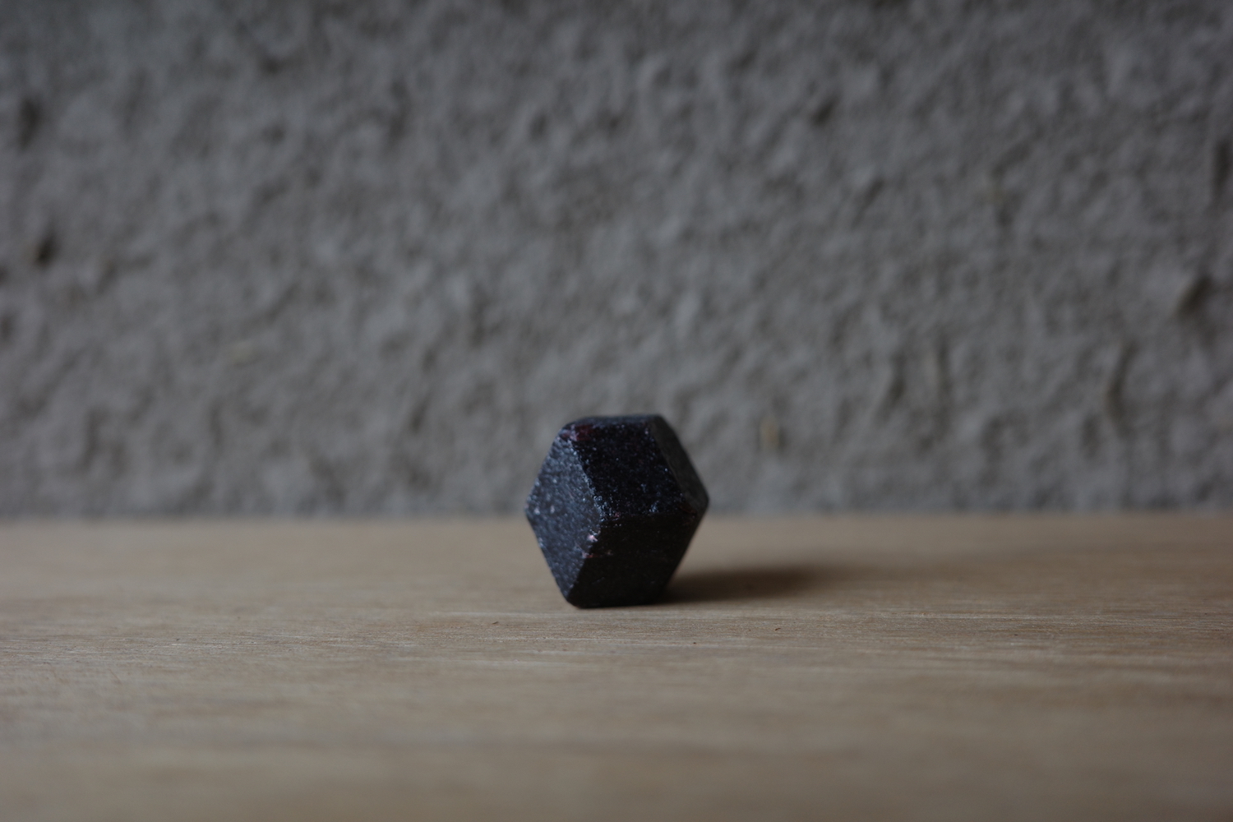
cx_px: 616
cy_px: 411
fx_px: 1370
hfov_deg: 48.5
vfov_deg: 33.4
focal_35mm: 40
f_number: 2.8
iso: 200
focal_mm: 26
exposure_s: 1/125
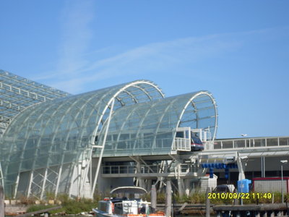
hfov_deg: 17.3
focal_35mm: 114
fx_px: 952
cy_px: 108
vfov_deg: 13.0
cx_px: 144
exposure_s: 1/750
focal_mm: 18.9
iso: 80
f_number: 5.2
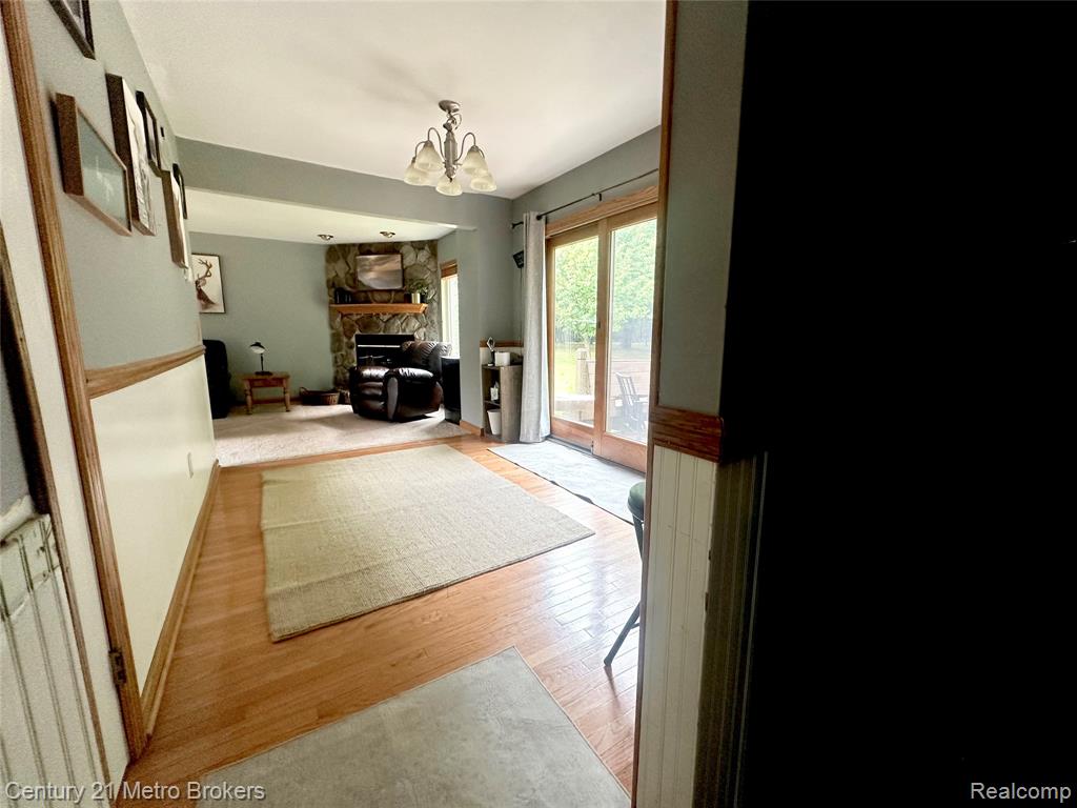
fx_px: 436
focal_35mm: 14
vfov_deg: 85.7
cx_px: 538
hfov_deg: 102.1
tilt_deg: -9.1
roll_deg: -0.3
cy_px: 404
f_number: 2.2
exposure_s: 1/60
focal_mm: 2.22
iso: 200
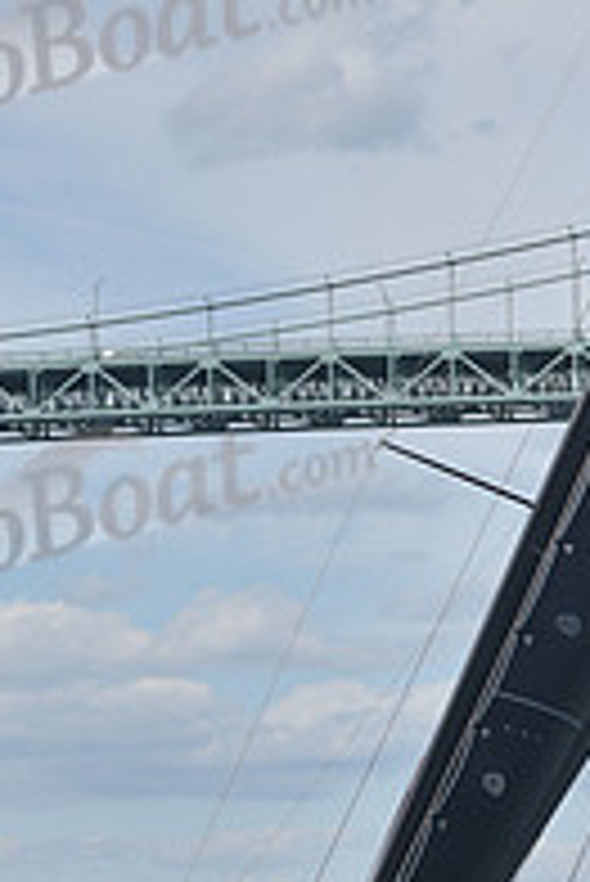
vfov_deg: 8.5
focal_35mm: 243
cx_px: 610
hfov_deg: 5.6
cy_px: 225
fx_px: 5963
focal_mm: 82
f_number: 8
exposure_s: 1/800
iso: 320
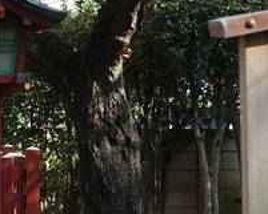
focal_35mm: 207
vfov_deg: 7.5
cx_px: -123
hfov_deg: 9.1
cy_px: 129
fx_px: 1643
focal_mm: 13.72
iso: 125
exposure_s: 1/100
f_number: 4
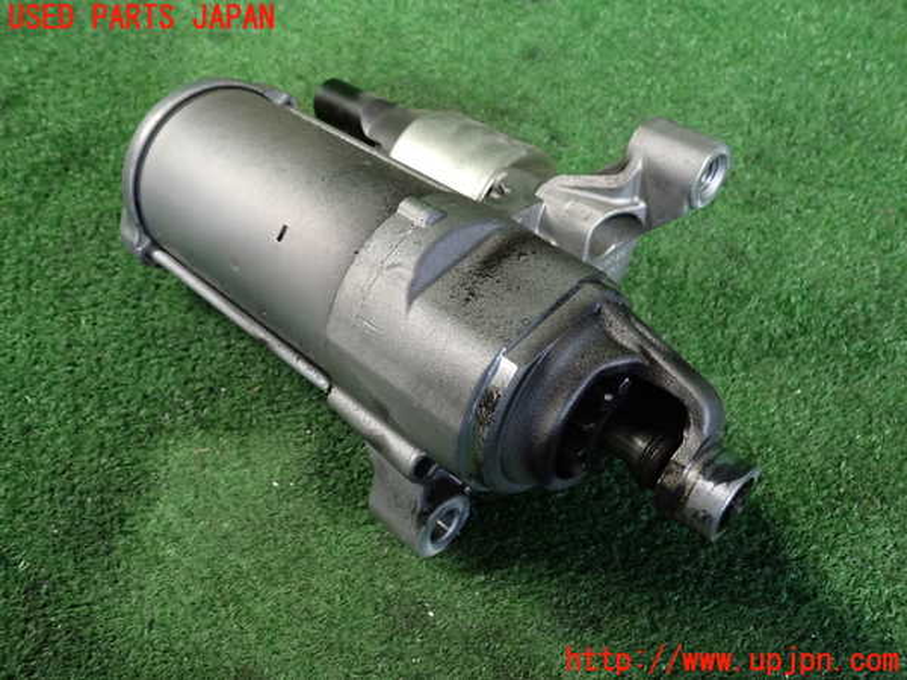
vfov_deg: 46.8
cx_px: 454
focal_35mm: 30
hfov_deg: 60.0
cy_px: 340
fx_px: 786
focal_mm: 5.4
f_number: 2.3
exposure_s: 1/30
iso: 500
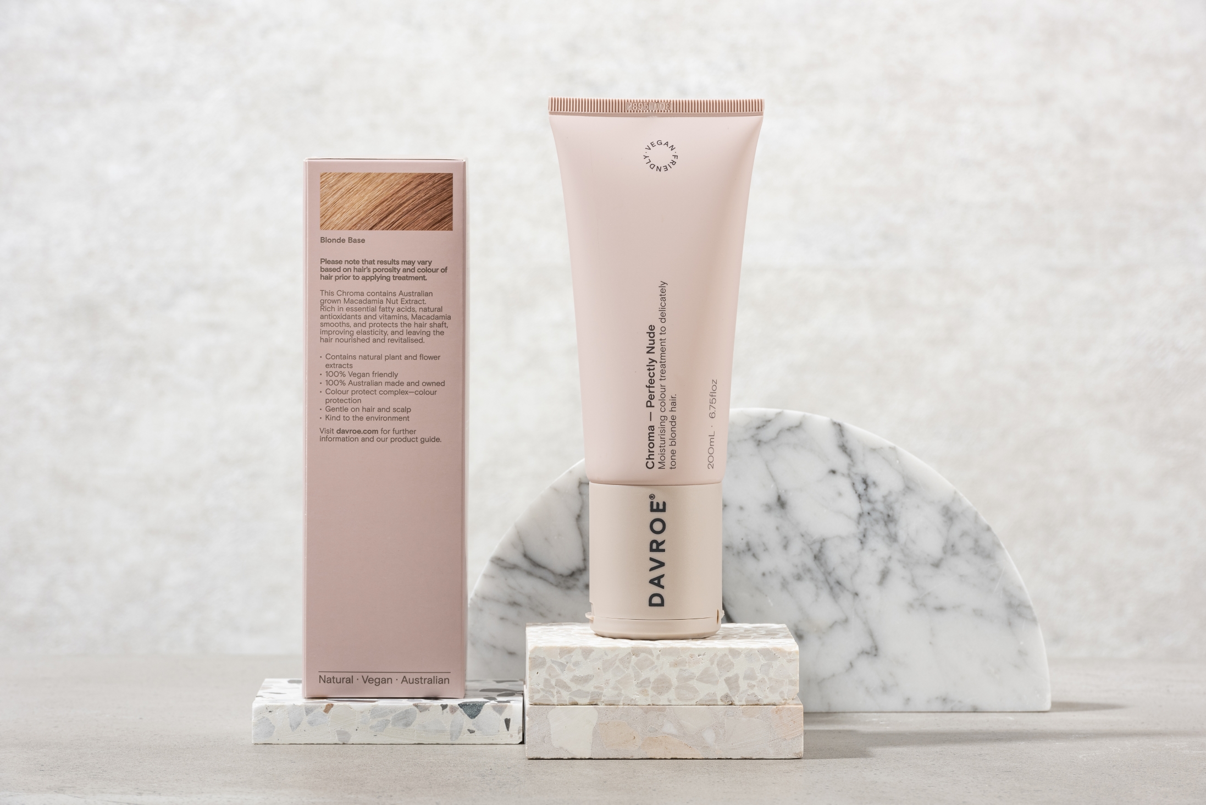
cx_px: 603
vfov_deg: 6.9
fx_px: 6701
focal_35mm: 200
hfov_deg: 10.3
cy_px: 402
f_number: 20
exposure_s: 1/160
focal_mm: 200
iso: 160
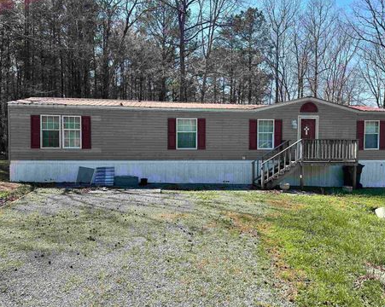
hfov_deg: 66.1
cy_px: 156
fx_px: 296
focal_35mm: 26
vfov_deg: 54.9
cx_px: 197
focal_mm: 6.86
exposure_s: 1/2353
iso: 80
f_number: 1.78
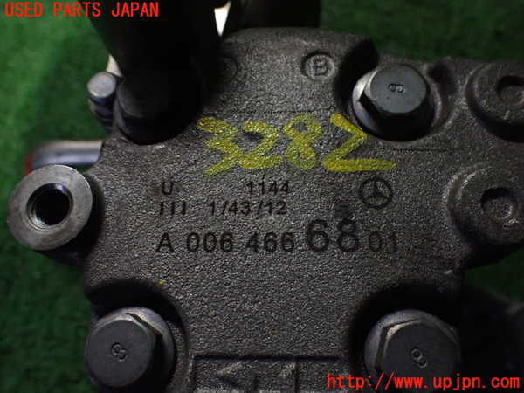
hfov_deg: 60.0
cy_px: 196
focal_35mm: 30
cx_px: 262
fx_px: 454
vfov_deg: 46.8
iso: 800
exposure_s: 1/100
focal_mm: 5.4
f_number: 2.3
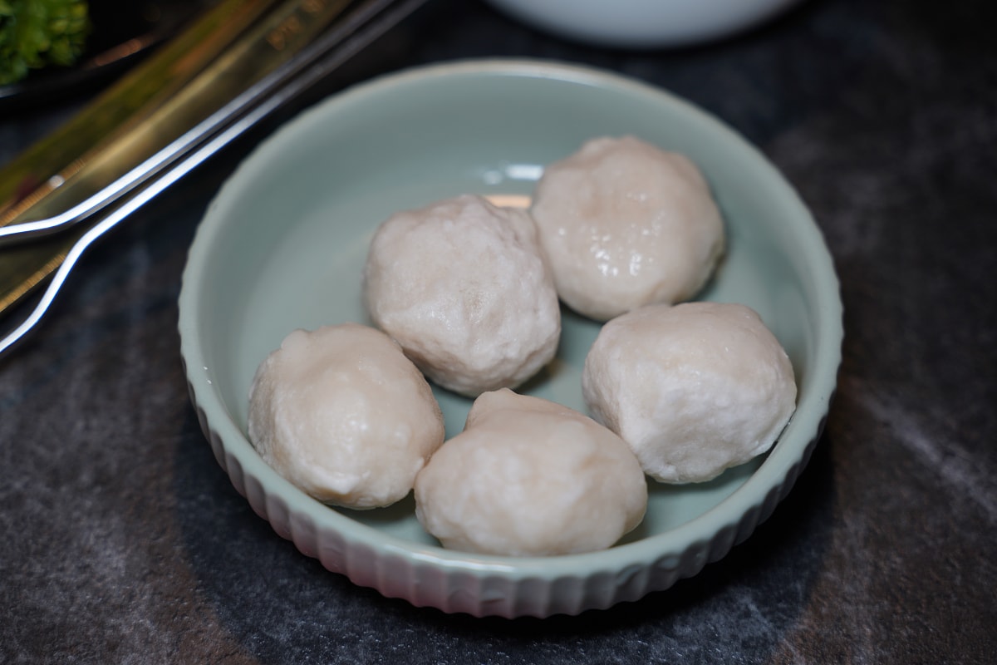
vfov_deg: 18.2
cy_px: 332
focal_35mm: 75
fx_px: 2077
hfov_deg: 27.0
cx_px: 498
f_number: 4
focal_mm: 75
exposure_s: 1/80
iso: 200
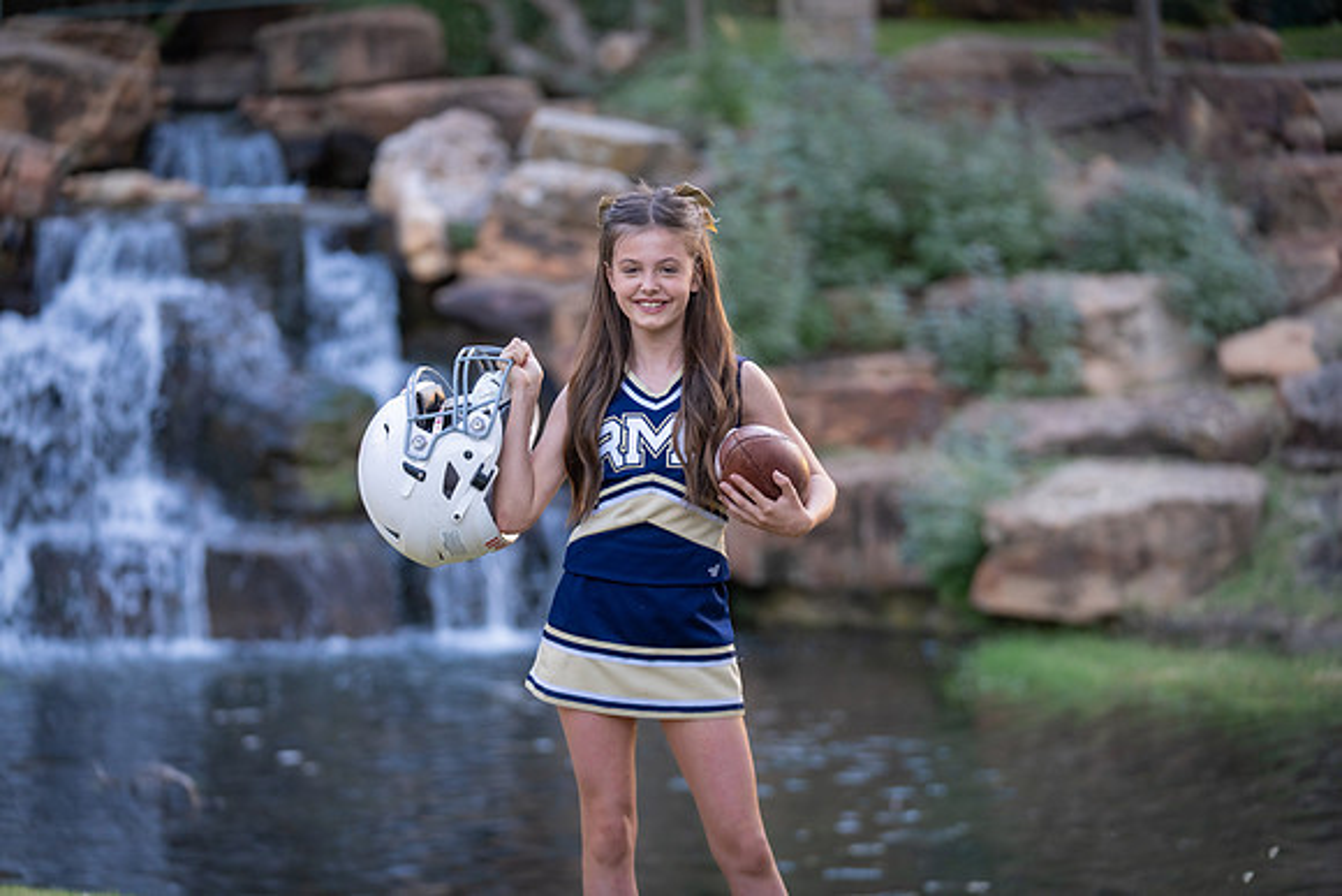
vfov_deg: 12.2
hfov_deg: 18.3
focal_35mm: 112
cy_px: 448
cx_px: 671
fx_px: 4176
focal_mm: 112
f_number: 2.8
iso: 800
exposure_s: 1/320
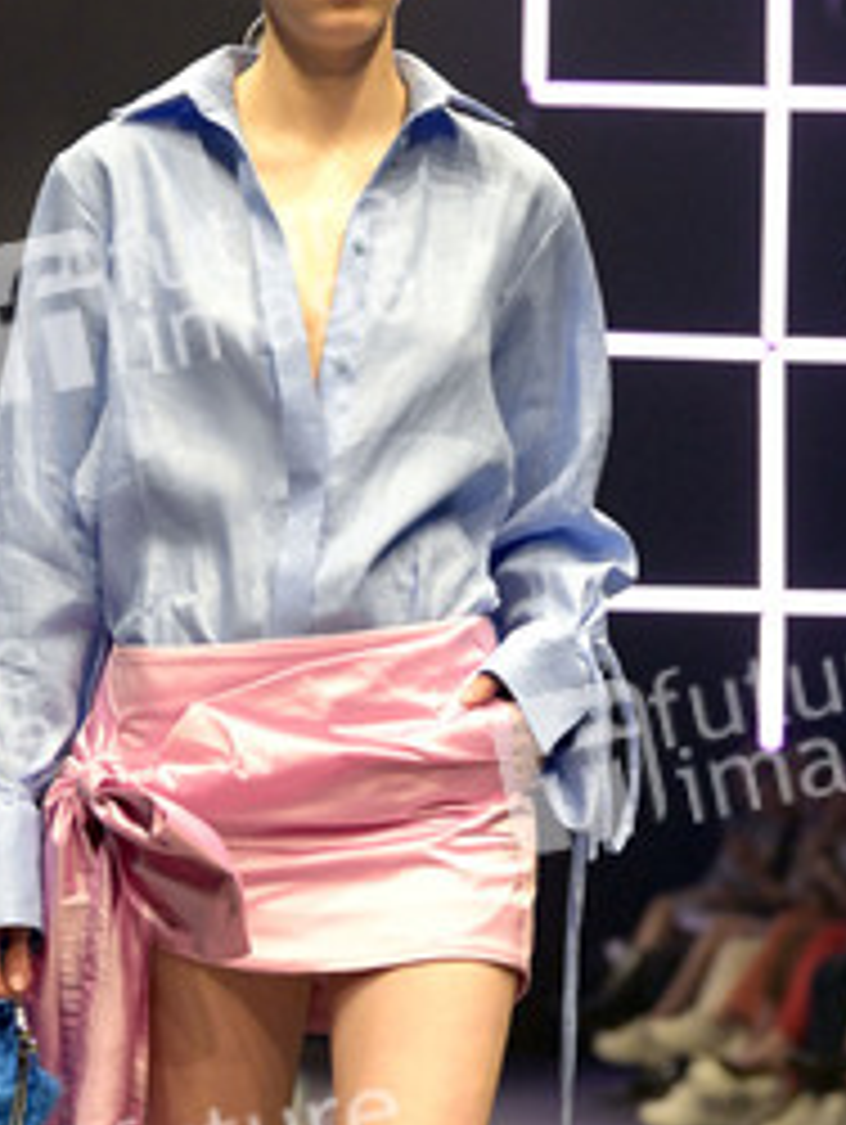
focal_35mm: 172
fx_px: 5595
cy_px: 522
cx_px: 315
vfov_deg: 11.5
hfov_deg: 8.6
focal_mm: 112
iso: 8000
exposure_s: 1/640
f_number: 5.6
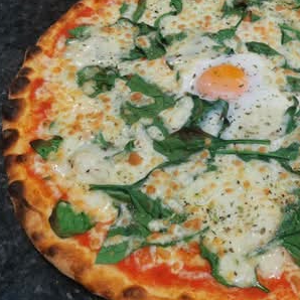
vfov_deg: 36.0
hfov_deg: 34.7
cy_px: 136
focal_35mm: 47
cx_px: 249
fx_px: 461
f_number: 1.8
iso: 200
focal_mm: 5.58
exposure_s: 1/100
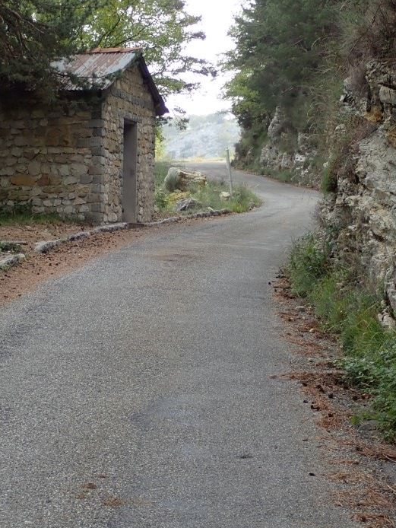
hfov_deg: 16.4
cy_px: 230
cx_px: 145
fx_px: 1372
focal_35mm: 90
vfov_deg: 21.8
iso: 100
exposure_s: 1/160
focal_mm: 11.01
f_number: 3.6
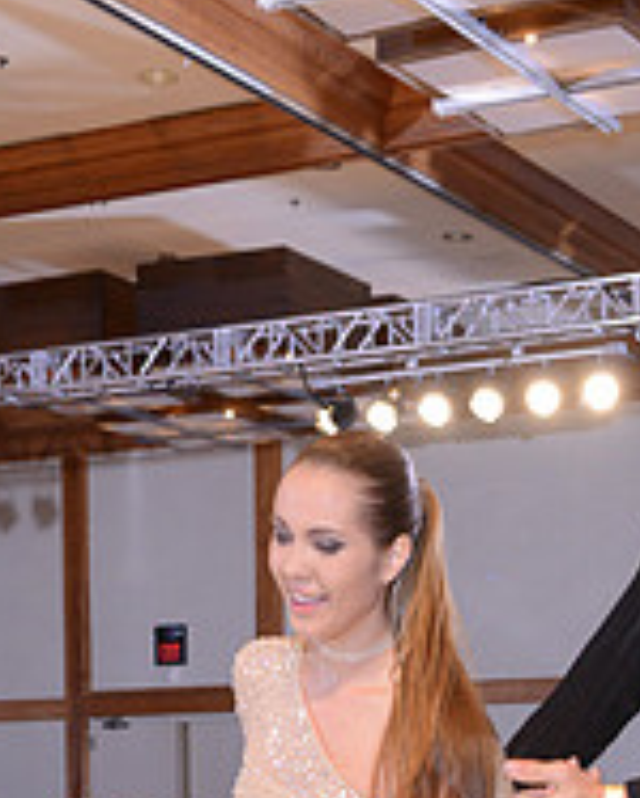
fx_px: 2340
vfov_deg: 17.8
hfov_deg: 15.5
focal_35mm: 99
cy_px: 1101
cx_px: 493
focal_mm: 34
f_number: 7.1
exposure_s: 1/250
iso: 1250
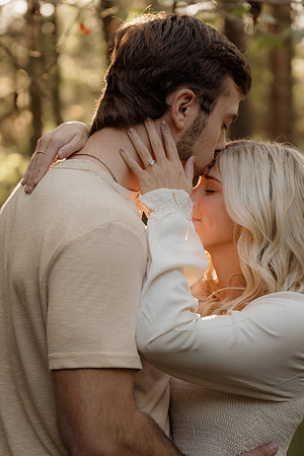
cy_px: 228
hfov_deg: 13.0
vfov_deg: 19.5
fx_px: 1330
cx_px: 152
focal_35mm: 105
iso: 500
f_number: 2.8
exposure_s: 1/160
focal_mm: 70
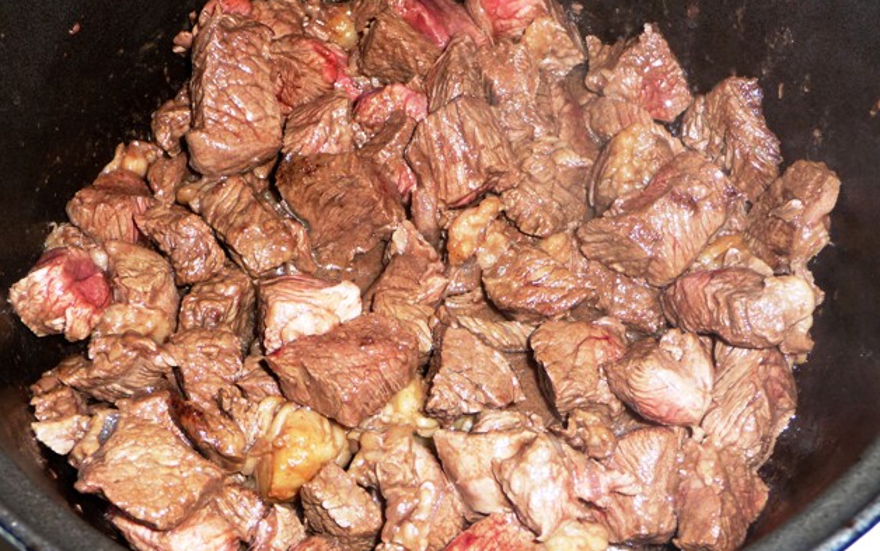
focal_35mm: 54
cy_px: 255
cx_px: 446
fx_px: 1296
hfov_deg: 37.5
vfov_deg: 24.0
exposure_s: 1/30
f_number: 4.2
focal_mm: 8.5
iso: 100
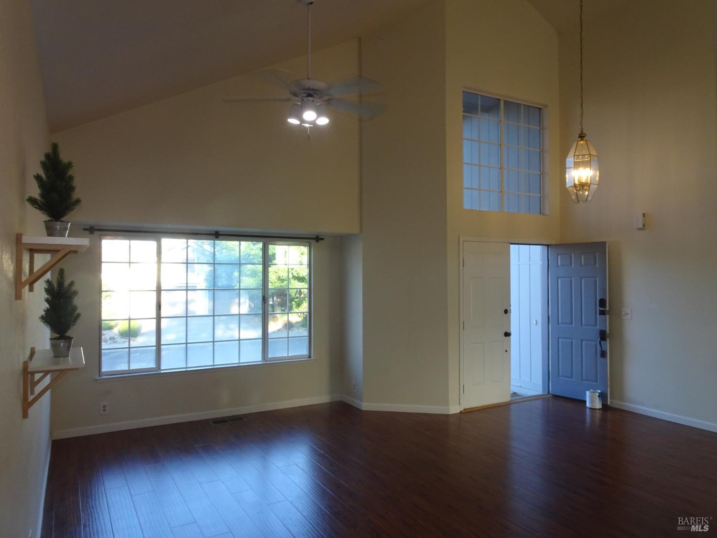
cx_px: 358
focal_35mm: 24
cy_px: 269
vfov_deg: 56.8
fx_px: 497
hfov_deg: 71.6
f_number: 3.5
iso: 125
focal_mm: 4.1
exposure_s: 1/30
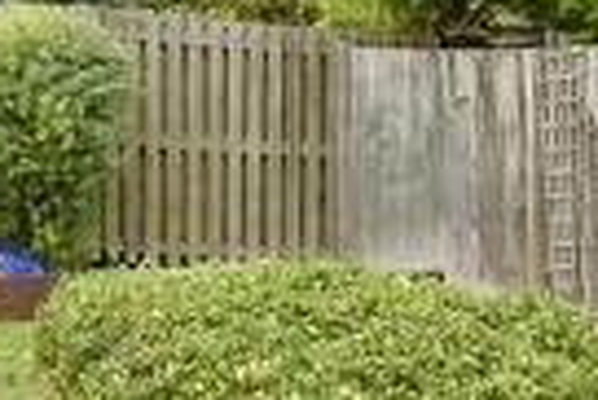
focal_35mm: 113
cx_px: 572
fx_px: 1879
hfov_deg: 17.7
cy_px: 226
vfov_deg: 12.2
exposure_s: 1/400
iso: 1000
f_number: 10
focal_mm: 10
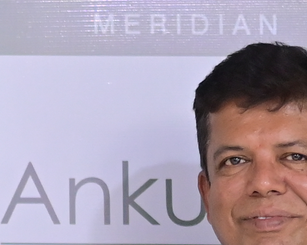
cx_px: -312
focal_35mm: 287
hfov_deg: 6.5
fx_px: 2607
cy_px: 163
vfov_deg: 5.4
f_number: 1.8
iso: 2000
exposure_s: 1/125
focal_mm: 35
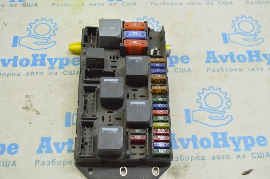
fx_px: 360
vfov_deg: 28.0
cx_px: 135
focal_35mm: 48
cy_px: 90
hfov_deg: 41.1
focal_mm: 32
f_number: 5.6
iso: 400
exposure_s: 1/20
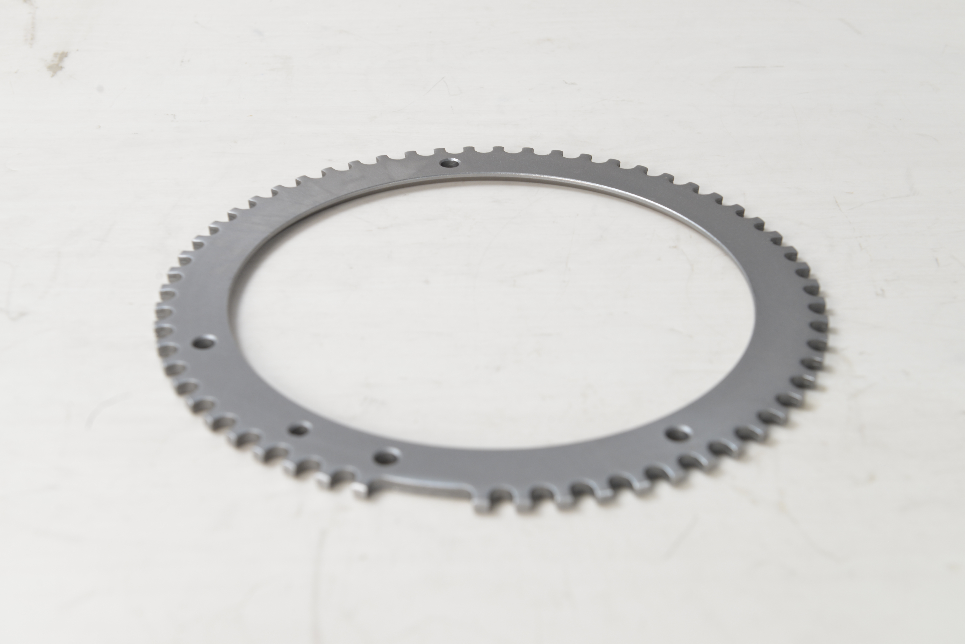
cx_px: 482
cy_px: 322
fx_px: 1609
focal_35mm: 60
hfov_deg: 33.4
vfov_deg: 22.6
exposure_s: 1/20
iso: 400
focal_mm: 60
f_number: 10
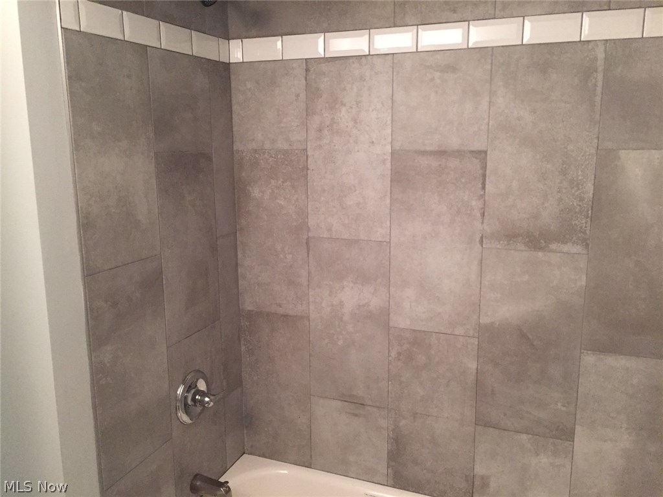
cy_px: 248
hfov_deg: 61.7
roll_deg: -0.1
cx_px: 332
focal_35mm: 29
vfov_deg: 48.2
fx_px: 555
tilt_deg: -12.2
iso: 250
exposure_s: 1/30
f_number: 2.2
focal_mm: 4.15
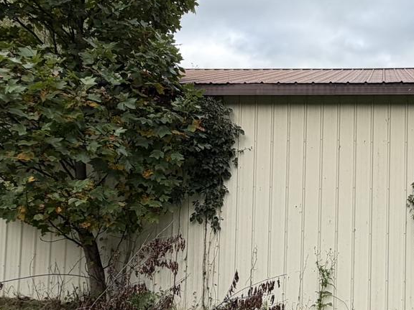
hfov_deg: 48.9
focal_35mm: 35
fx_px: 419
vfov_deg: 40.7
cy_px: 166
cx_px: 344
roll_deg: -0.4
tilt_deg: +4.6
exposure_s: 1/770
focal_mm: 2.22
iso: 32
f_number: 2.2
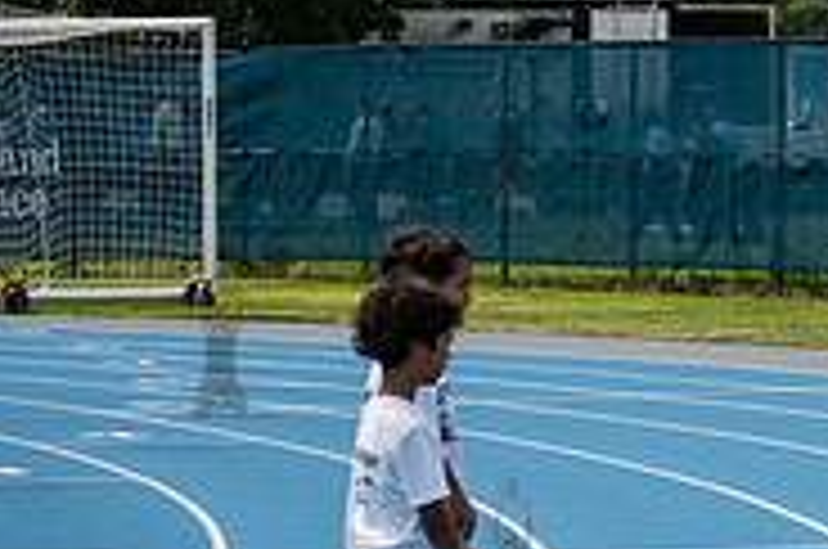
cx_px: 1137
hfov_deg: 7.7
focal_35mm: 263
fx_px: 6038
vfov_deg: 5.2
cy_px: 250
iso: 100
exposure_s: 1/800
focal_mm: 64
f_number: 5
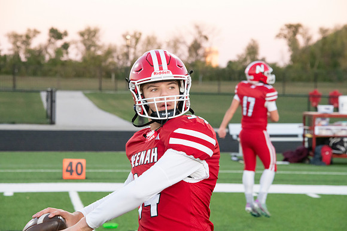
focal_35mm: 160
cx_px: 174
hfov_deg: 12.8
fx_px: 1543
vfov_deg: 8.6
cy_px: 116
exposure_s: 1/400
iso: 8000
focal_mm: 160
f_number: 9
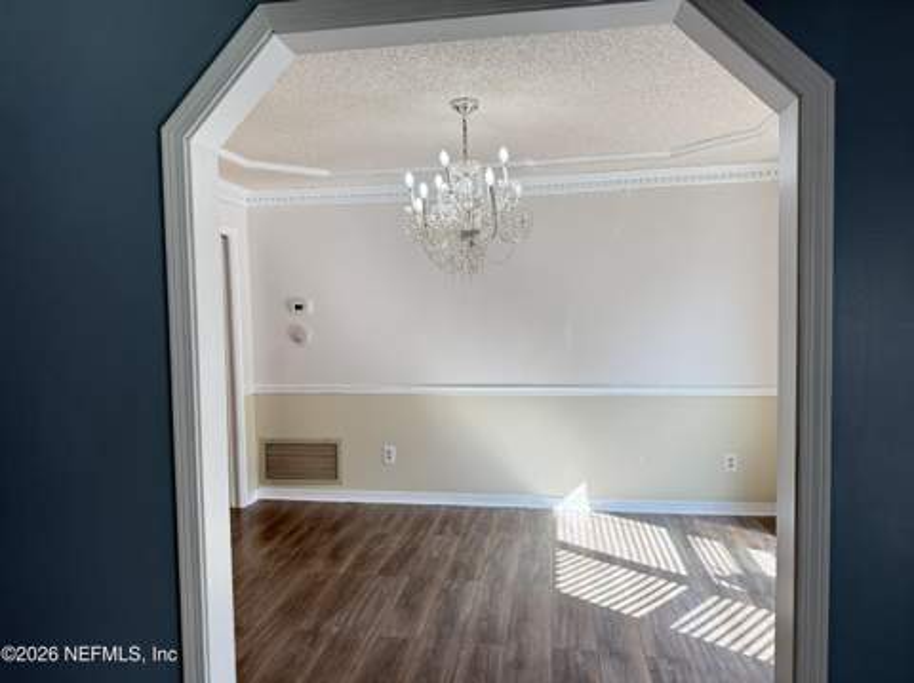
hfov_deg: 71.7
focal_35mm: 24
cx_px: 457
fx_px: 633
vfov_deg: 56.7
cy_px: 342
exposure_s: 1/236
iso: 160
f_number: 1.78
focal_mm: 6.76
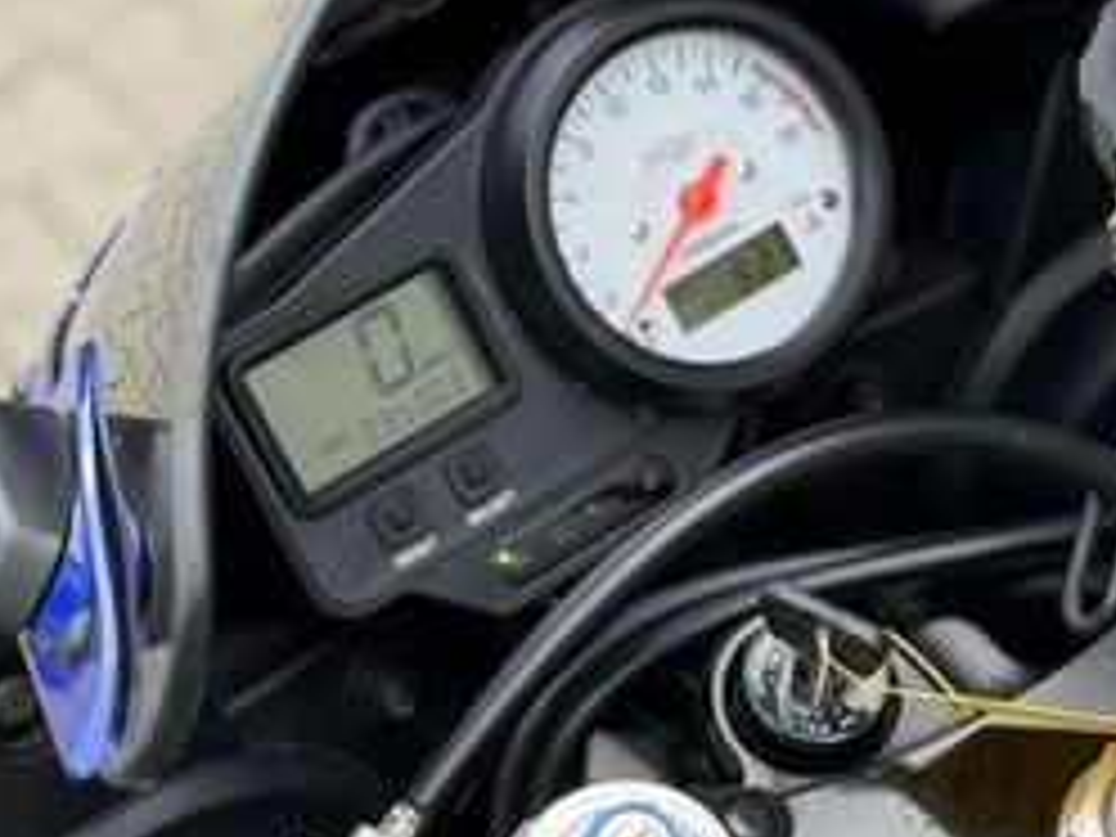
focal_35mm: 124
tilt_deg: -33.7
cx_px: 954
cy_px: 454
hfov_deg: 15.7
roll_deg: -3.5
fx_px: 3998
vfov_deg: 12.0
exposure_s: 1/499
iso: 100
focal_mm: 6.76
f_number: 1.78
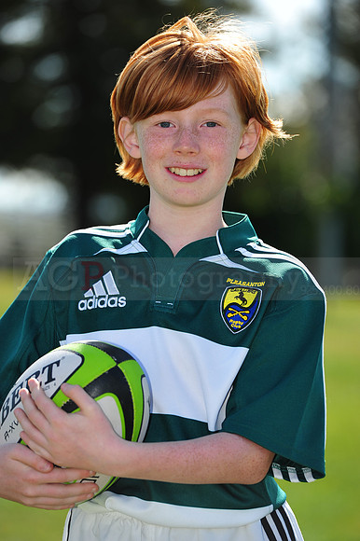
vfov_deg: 10.3
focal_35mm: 200
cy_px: 270
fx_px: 3003
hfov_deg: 6.9
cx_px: 180
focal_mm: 200
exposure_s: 1/800
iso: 200
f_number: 4.5
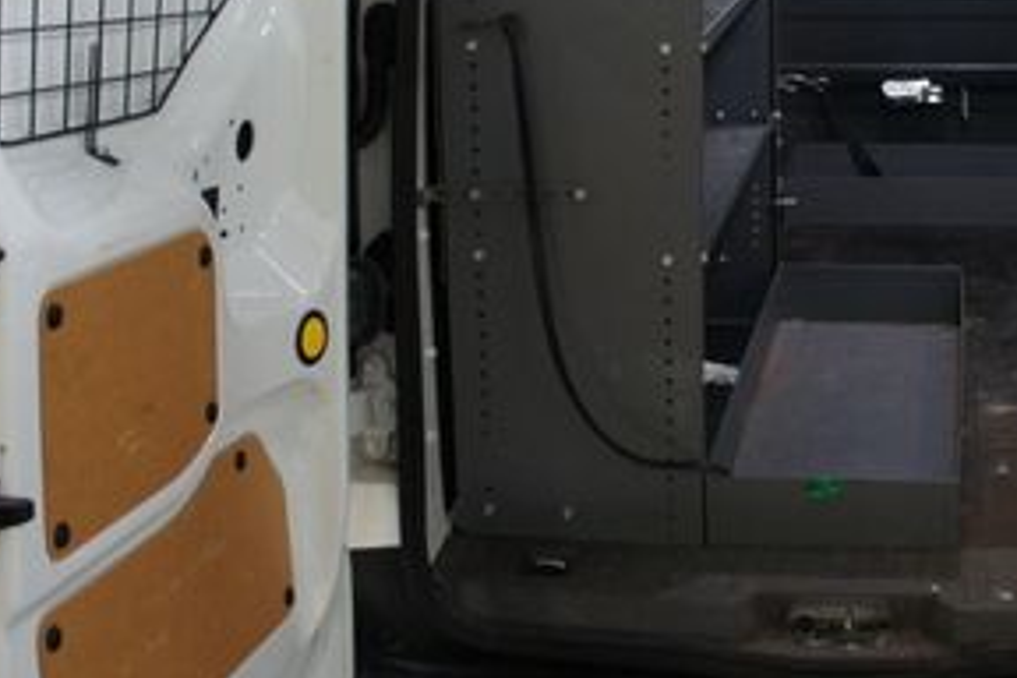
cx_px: 904
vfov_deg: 22.5
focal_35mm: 60
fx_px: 1695
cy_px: 194
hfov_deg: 31.9
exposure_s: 1/30
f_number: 3.5
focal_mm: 18
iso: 400
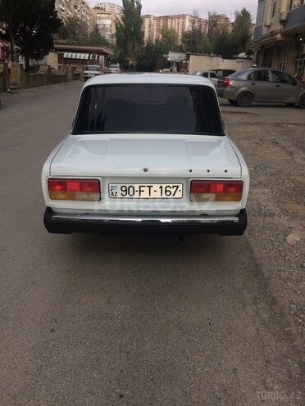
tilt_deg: -18.4
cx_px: 152
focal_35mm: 29
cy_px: 203
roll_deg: -0.5
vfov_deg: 61.7
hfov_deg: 48.2
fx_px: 341
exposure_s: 1/176
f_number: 2.2
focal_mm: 4.15
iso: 32
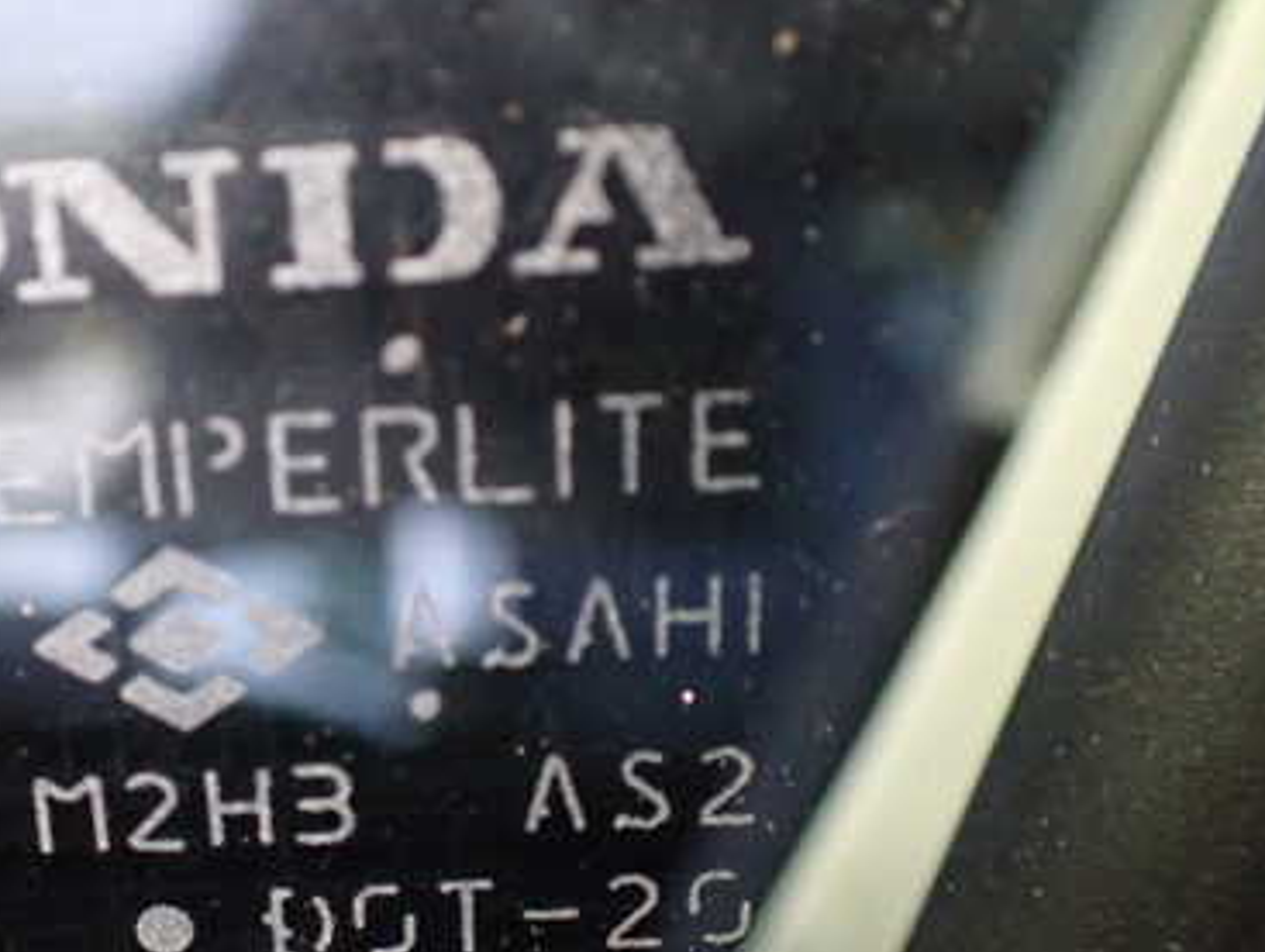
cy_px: 542
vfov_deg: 29.7
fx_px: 1792
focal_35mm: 49
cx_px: 290
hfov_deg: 37.7
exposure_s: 1/100
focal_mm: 5.4
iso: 800
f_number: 2.3
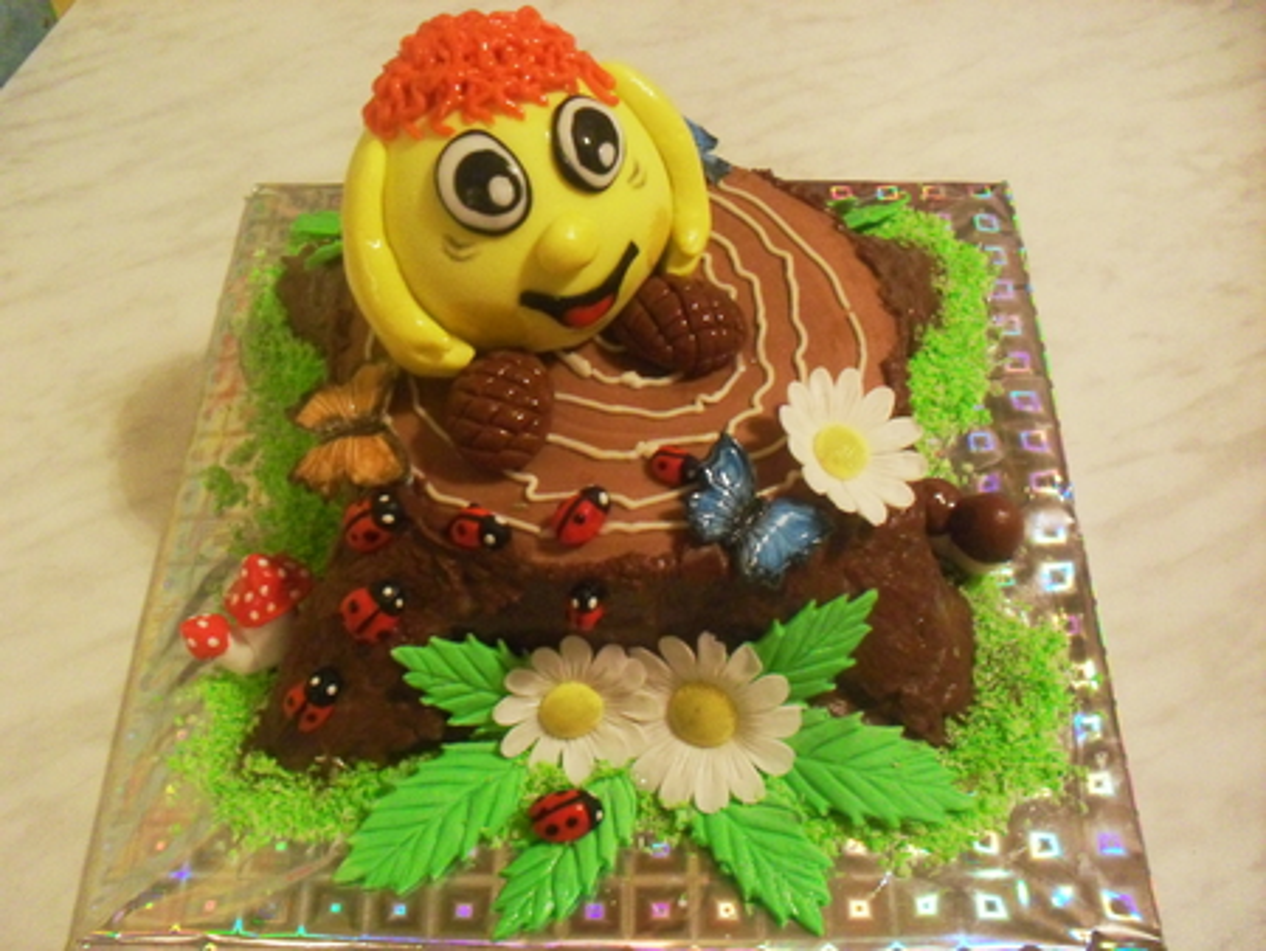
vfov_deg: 37.8
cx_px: 633
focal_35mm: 38
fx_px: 1391
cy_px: 476
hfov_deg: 49.0
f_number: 2.8
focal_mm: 6.3
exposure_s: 1/15
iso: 320
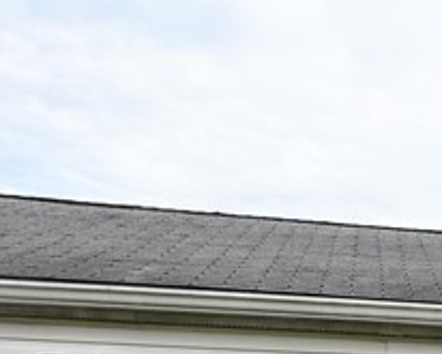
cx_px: 719
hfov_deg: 16.8
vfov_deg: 13.9
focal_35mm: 100
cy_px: 611
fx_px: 1312
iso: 100
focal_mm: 13.5
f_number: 8
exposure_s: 1/125
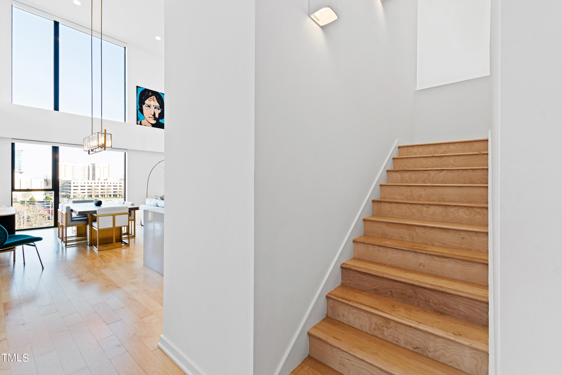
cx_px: 281
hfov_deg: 100.4
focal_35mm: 15
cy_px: 188
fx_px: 234
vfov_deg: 77.3
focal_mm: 10
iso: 100
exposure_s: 1/4
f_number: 7.1
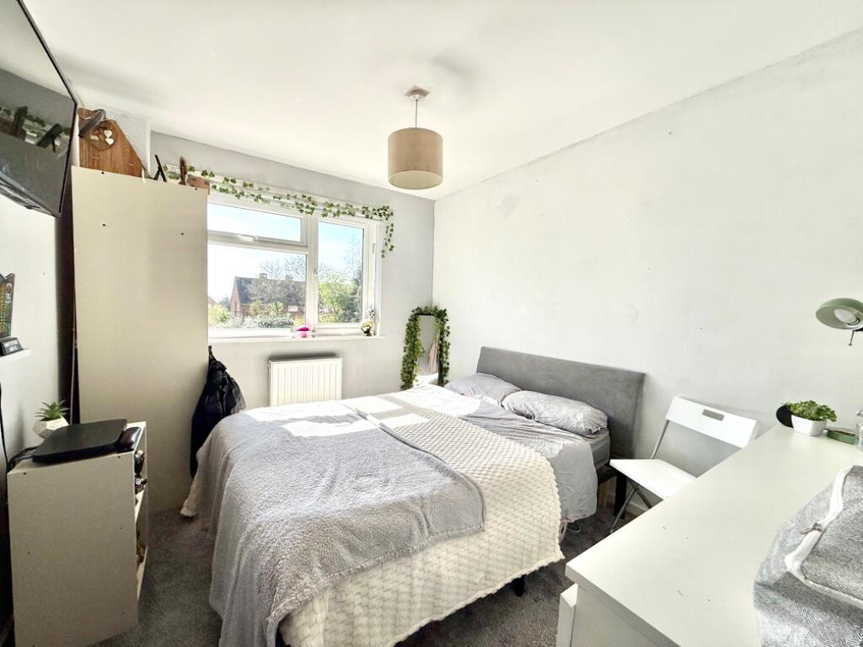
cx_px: 432
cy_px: 324
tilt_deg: -2.5
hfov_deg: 102.1
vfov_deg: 85.7
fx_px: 349
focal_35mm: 14
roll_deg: -1.9
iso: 64
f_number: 2.2
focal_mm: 2.22
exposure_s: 1/779
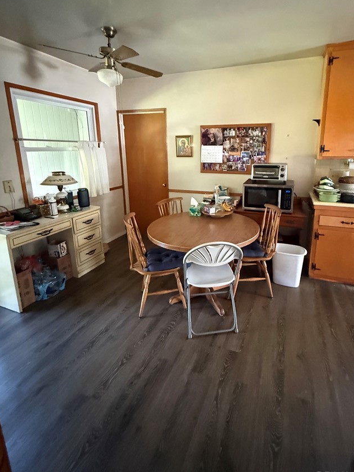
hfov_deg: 73.9
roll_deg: -0.1
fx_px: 232
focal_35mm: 17
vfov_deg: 90.3
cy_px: 198
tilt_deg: -10.0
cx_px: 212
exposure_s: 1/40
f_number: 2.2
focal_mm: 2.22
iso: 1600
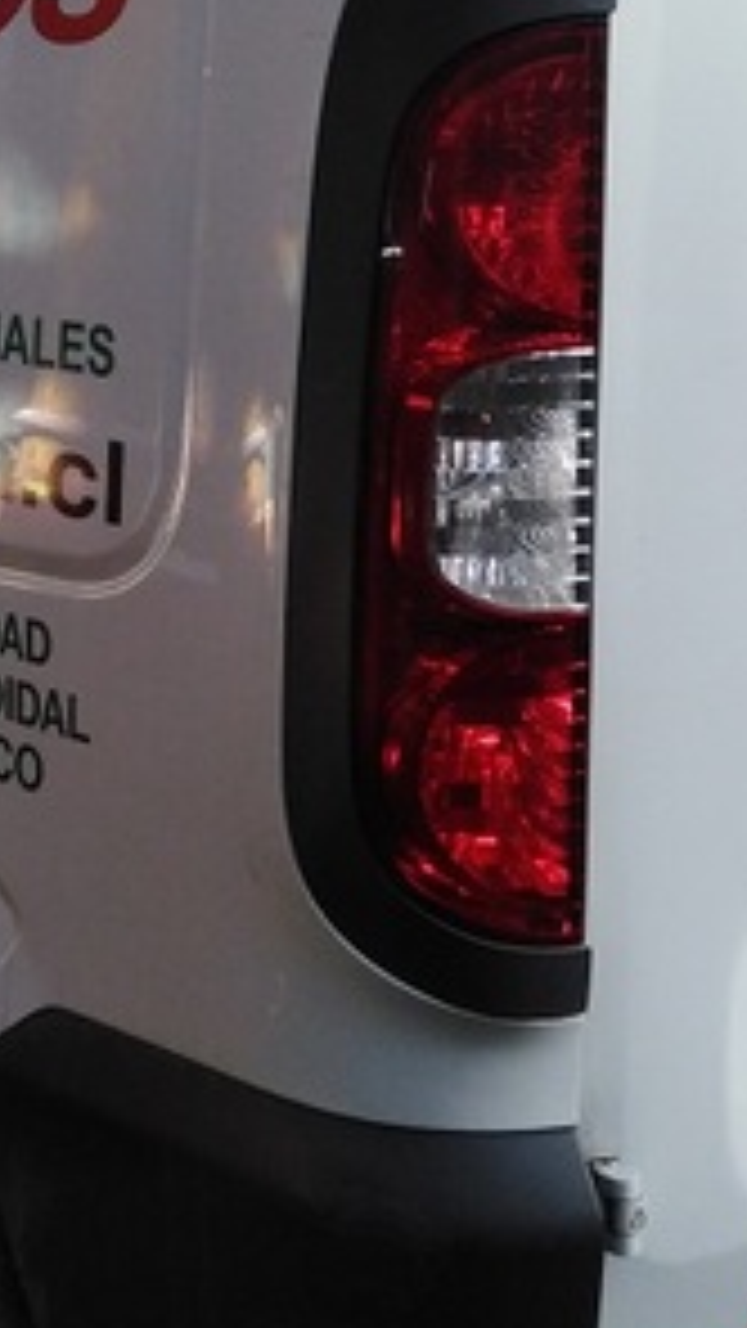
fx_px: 2464
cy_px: 500
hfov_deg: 17.2
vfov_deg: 30.0
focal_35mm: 70
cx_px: 256
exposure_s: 1/33.3
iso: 222
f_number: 2.2
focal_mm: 3.46
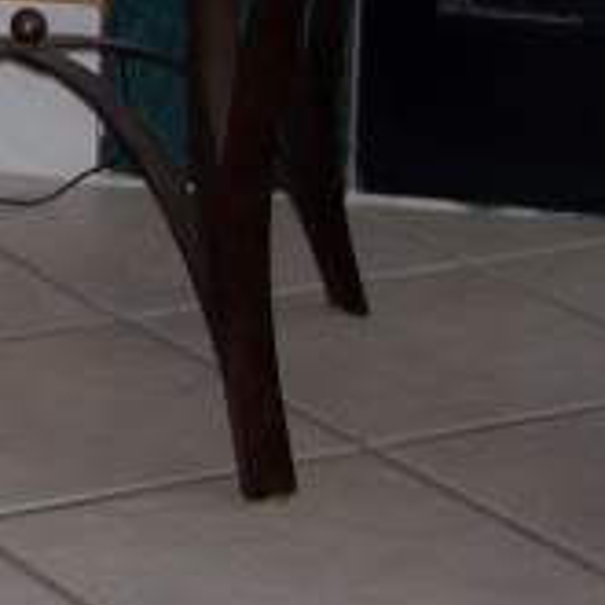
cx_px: -532
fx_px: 3895
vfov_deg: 8.6
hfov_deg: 8.5
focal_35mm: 197
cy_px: -424
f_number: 2.7
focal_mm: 6
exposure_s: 1/64
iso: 80
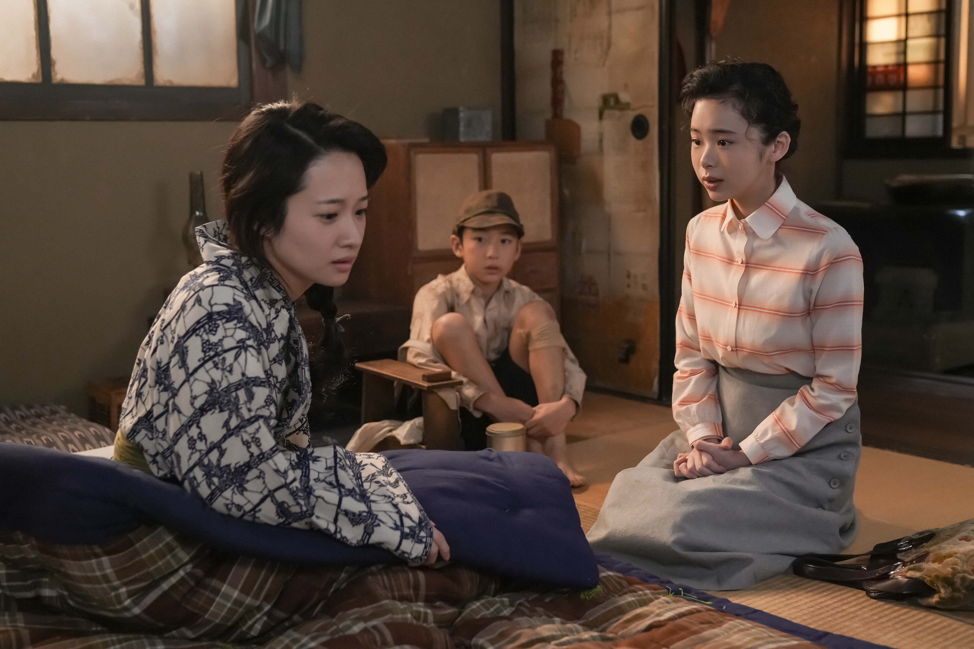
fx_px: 1190
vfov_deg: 30.5
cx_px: 487
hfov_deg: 44.5
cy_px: 324
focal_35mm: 44
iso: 3200
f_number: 3.2
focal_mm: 44
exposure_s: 1/100
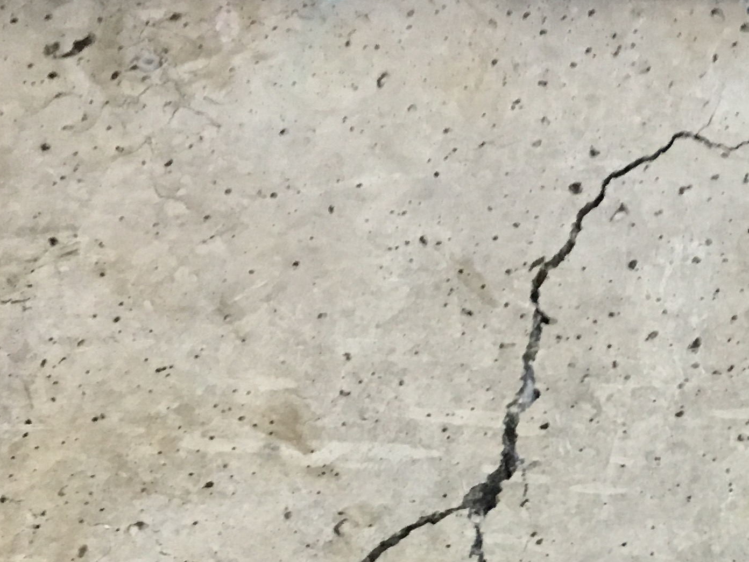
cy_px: 757
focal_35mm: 84
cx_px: 985
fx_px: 1818
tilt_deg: +26.1
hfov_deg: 21.1
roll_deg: -0.3
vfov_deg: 16.5
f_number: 2.2
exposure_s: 1/33
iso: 200
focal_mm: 4.15
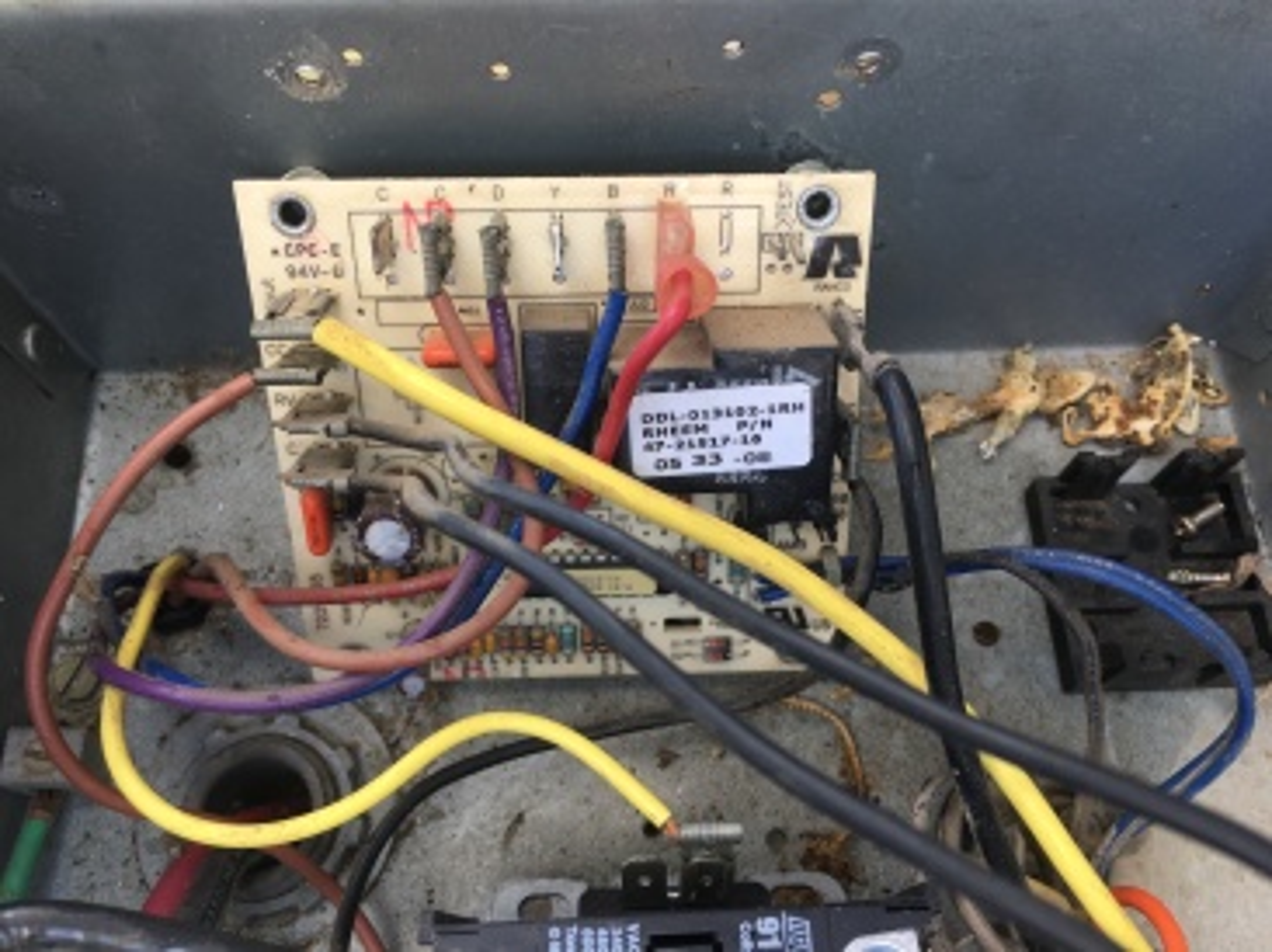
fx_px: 1065
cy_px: 476
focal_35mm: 29
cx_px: 636
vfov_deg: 48.2
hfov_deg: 61.7
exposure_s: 1/120
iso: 25
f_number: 2.2
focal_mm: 4.15
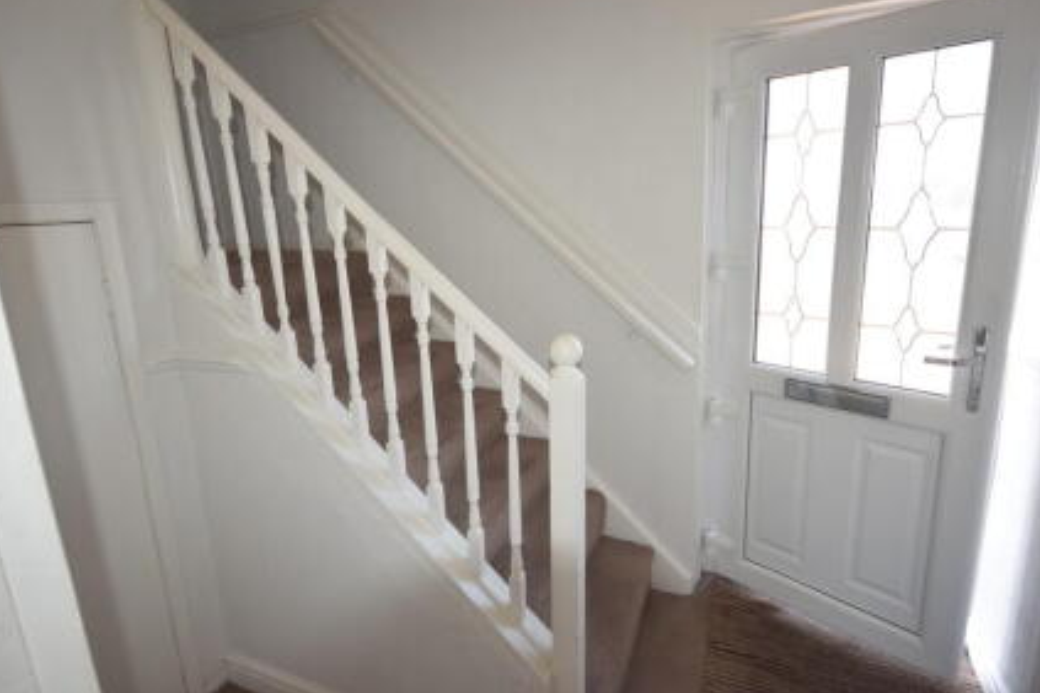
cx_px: 529
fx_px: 536
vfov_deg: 65.7
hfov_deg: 88.2
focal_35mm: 19
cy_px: 318
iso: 500
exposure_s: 1/125
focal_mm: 11
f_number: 5.6
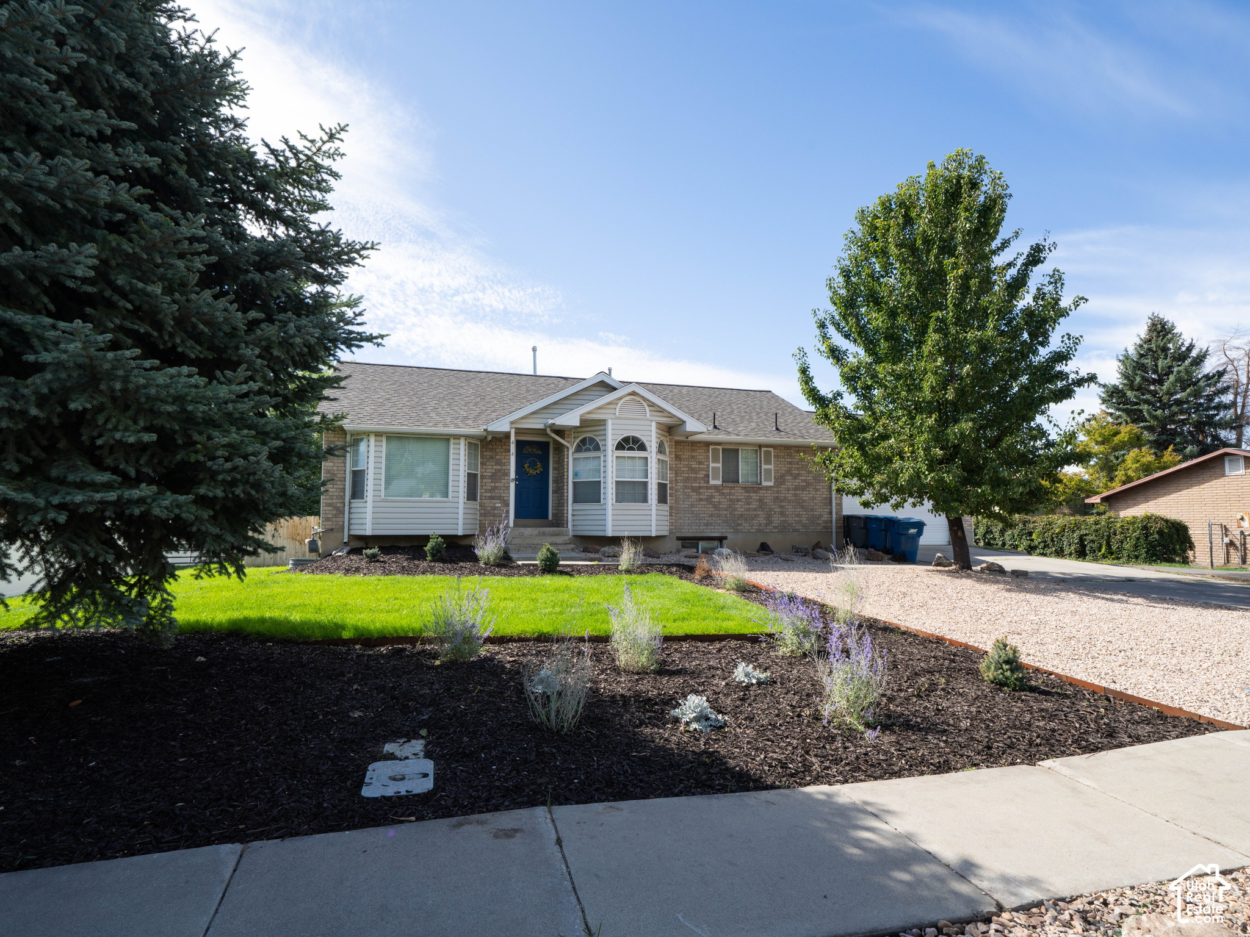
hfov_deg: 86.5
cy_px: 468
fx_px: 664
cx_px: 625
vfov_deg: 70.4
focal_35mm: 18
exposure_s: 1/200
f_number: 11
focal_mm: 17
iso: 160
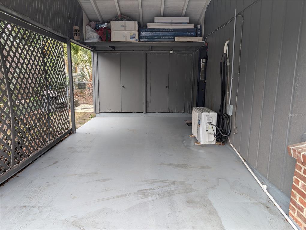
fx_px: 212
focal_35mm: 24
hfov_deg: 71.5
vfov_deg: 56.9
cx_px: 153
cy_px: 115
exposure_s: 1/169
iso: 21
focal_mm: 6.9
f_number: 1.68
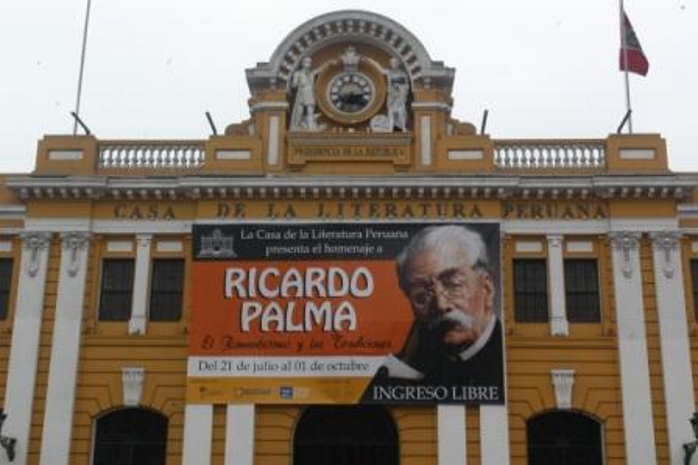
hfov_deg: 41.1
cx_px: 349
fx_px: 930
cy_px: 232
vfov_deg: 28.0
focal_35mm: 48
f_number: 13
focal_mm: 32
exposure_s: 1/500
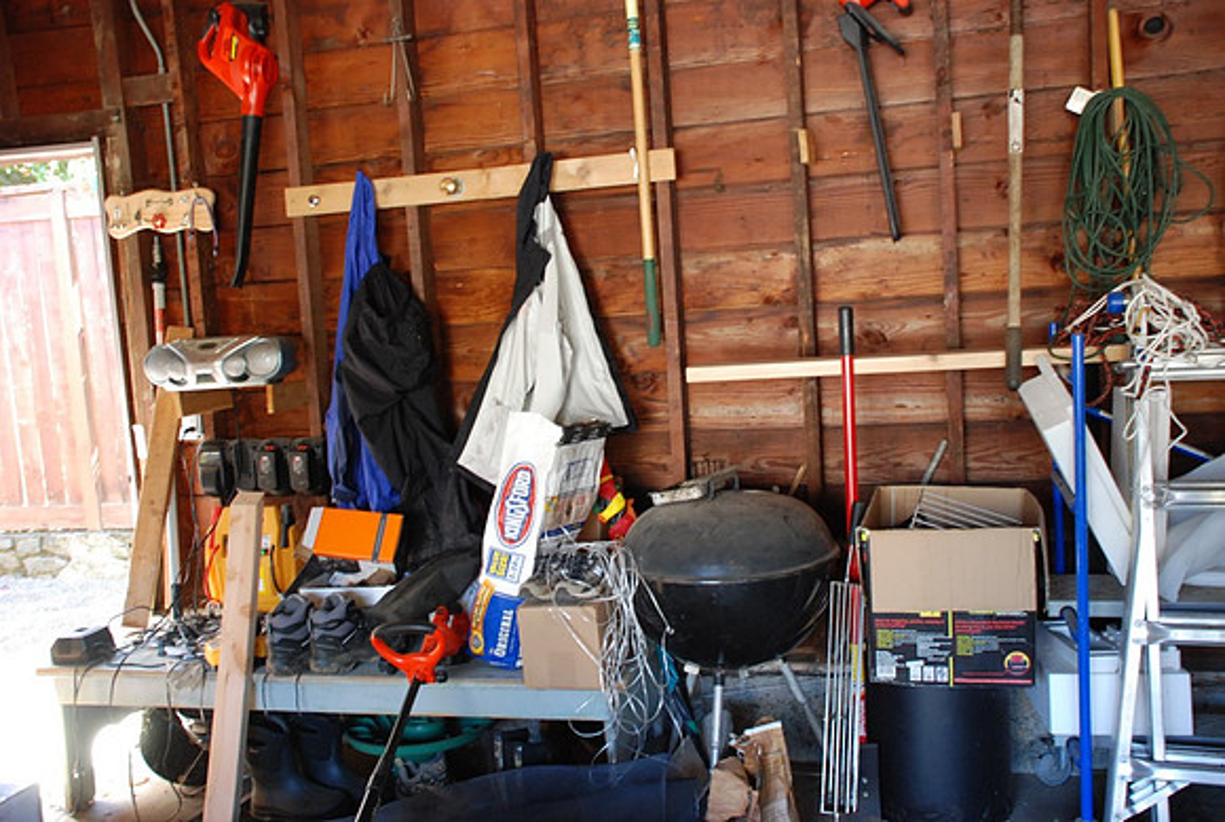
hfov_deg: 57.1
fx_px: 1125
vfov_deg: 40.1
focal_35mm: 33
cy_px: 411
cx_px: 612
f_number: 3.8
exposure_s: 1/40
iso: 800
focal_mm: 22
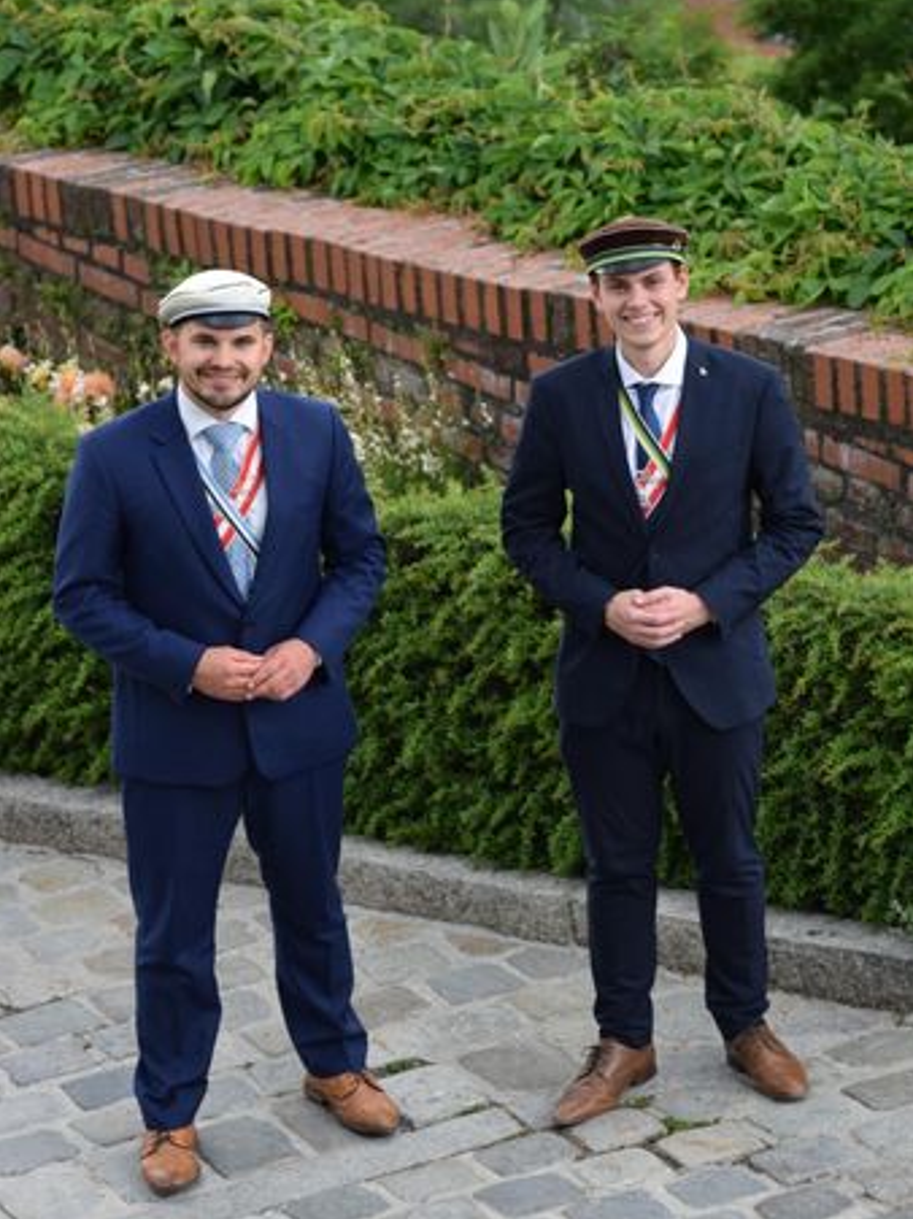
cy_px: 662
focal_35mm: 167
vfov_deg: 11.8
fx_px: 5876
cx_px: 458
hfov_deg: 8.9
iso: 800
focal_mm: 102
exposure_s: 1/250
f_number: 4.2
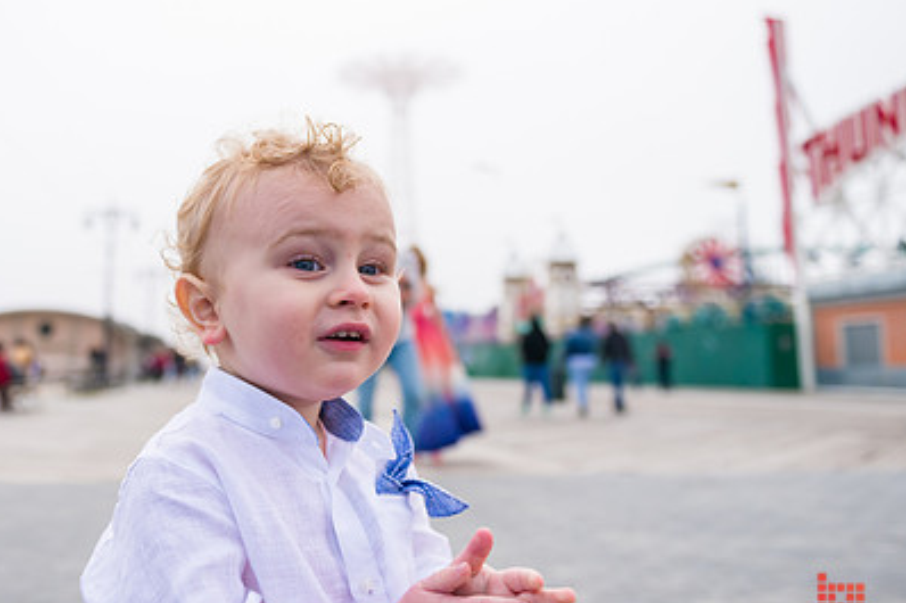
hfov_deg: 53.6
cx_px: 319
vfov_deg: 37.7
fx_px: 880
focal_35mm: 35
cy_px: 251
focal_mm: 24
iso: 200
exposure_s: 1/4000
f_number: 3.2
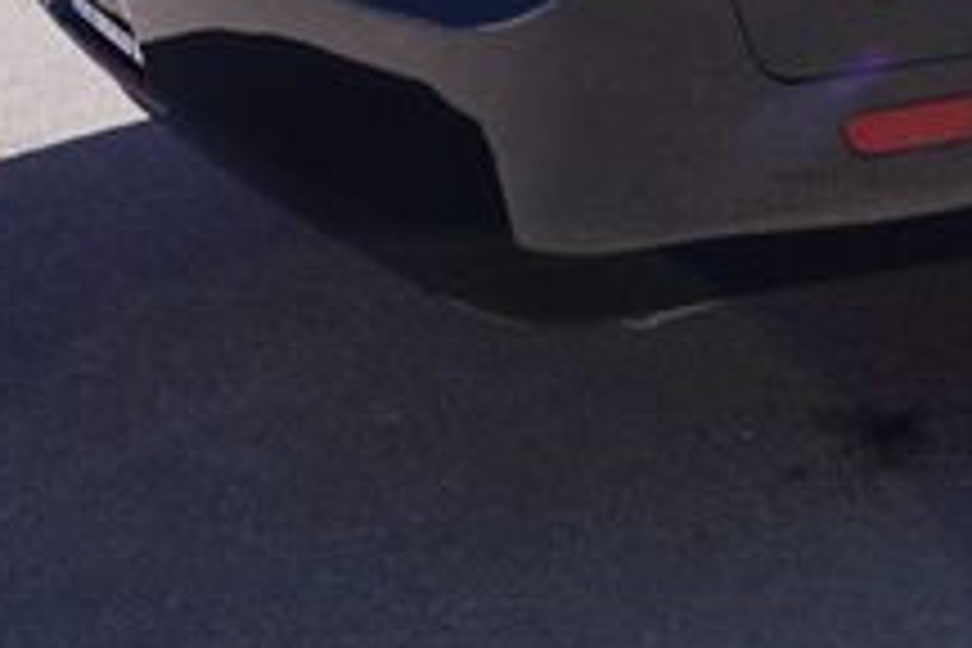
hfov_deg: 21.0
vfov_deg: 14.6
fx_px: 2403
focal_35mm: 89
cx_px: 1233
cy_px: -248
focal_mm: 20
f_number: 8
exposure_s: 1/100
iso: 100
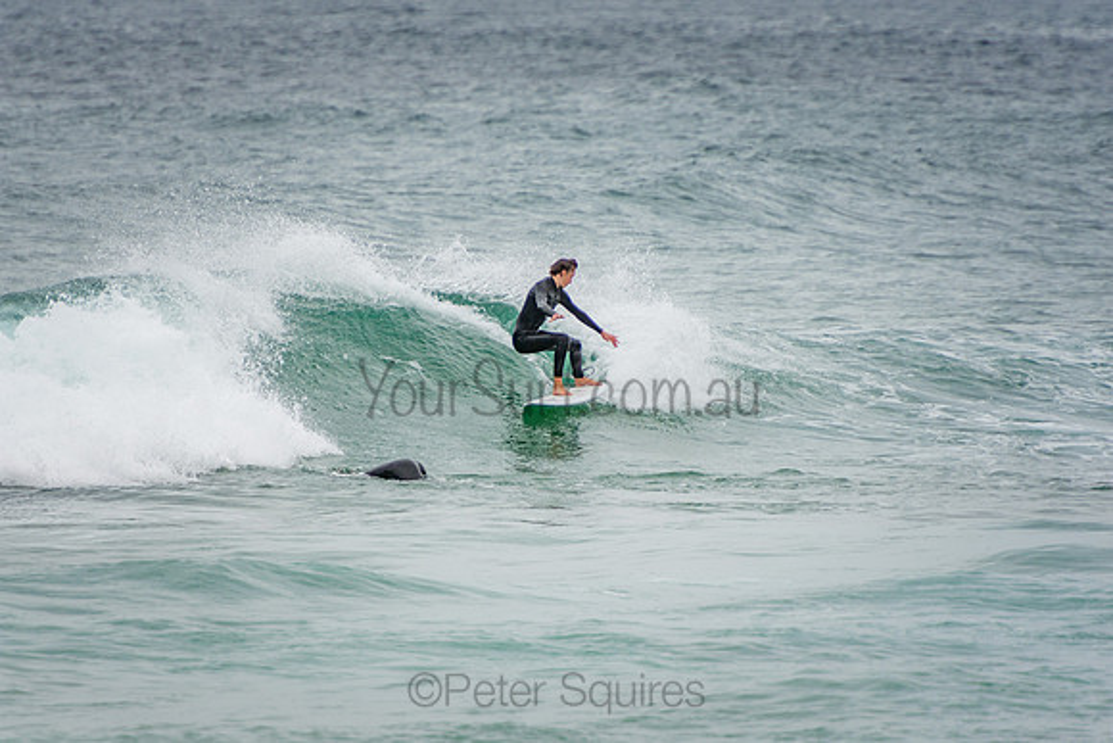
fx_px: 18090
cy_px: 372
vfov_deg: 2.4
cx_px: 556
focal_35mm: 585
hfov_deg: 3.5
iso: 280
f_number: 5.6
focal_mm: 390
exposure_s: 1/1600
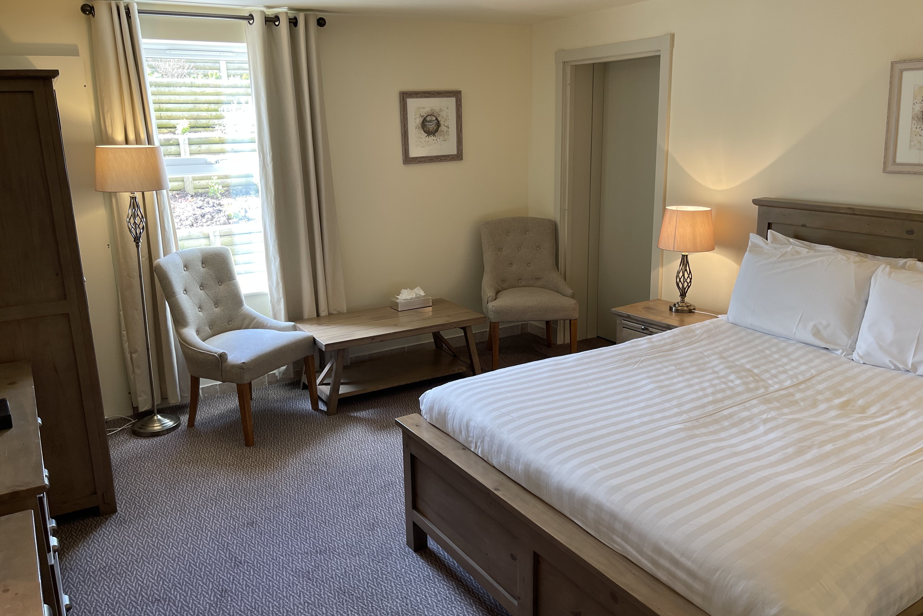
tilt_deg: -12.6
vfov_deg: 46.4
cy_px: 291
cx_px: 448
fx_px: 718
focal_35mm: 28
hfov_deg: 65.5
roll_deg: +1.0
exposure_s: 1/100
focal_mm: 5.1
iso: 80
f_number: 1.6
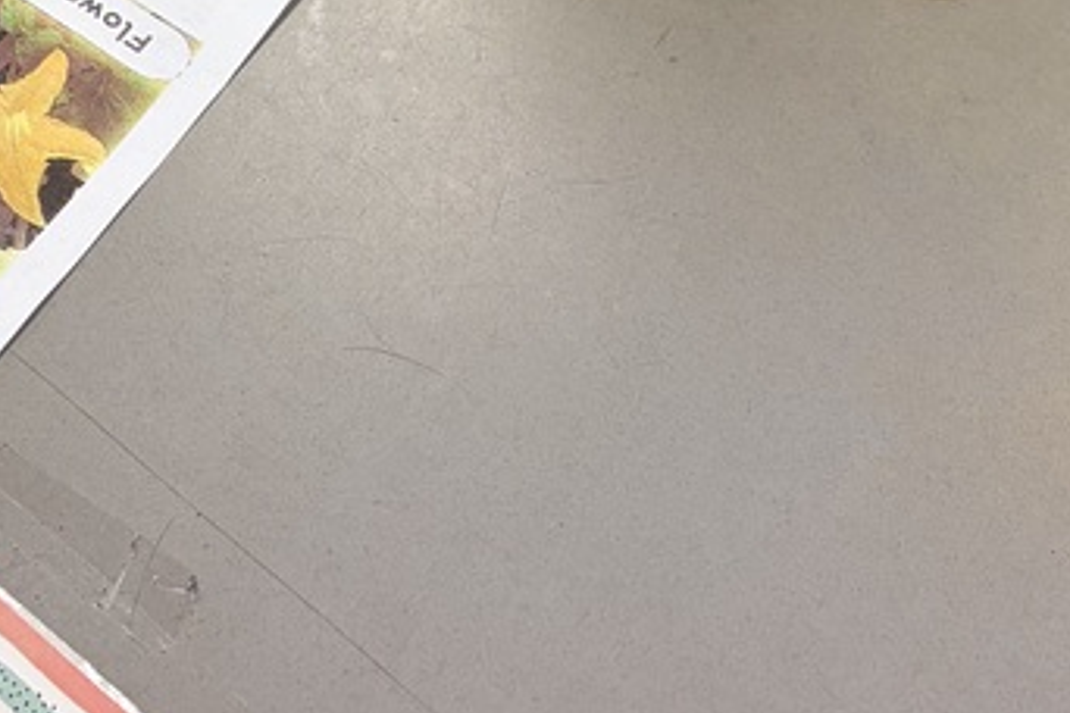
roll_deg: +0.8
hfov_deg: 24.8
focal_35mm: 81
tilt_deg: -41.3
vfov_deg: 14.6
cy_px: -610
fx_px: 2407
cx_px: 272
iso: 80
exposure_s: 1/60
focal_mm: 5.96
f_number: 1.6
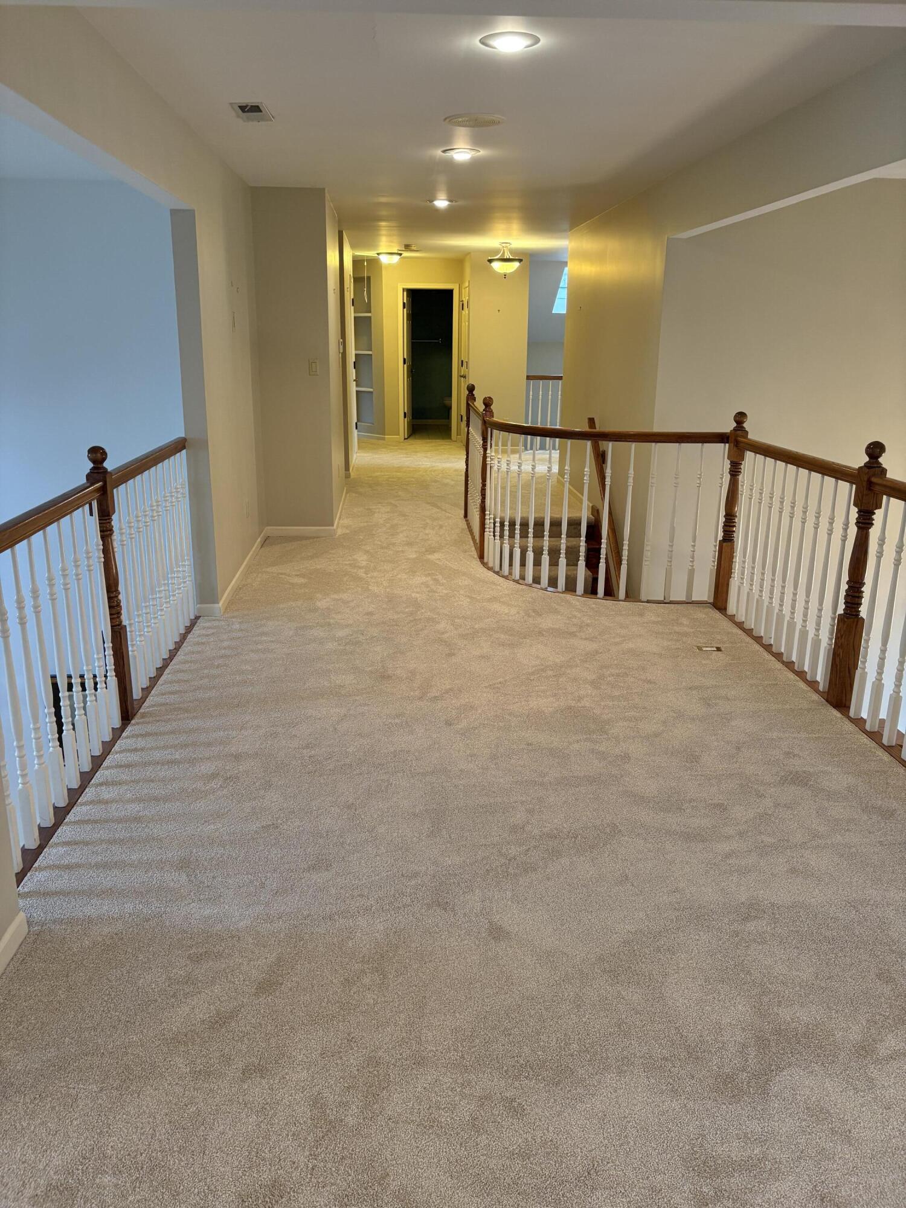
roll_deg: -1.0
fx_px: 907
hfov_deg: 53.1
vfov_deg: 67.3
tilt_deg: -15.8
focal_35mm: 26
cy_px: 604
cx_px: 453
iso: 160
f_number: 1.6
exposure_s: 1/60
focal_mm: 5.96
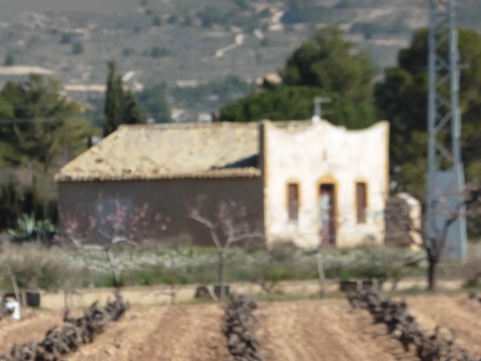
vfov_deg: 4.4
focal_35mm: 336
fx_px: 4669
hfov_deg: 5.9
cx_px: 240
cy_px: 180
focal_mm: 60
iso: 100
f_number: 6.3
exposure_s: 1/500
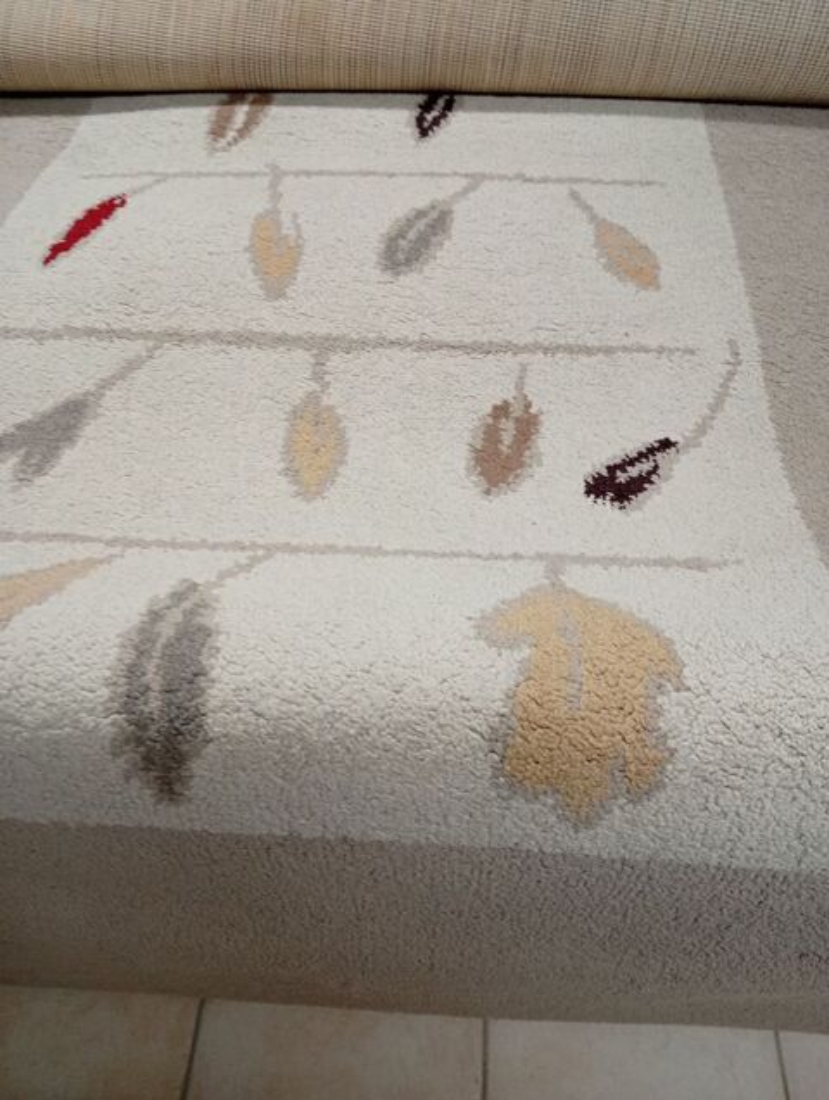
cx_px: 414
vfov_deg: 65.2
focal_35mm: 27
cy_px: 550
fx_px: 860
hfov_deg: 51.5
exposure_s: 1/33.3
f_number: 1.8
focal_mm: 3.98
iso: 453
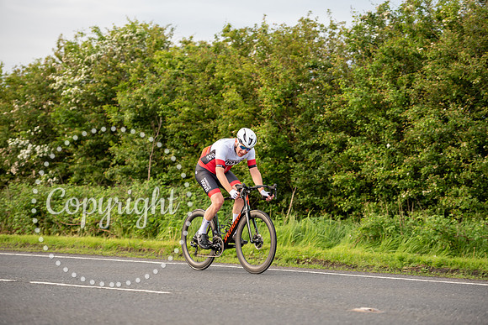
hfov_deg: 17.1
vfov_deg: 11.4
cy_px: 162
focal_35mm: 120
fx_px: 1627
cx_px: 244
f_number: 3.2
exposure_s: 1/640
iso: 400
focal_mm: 120
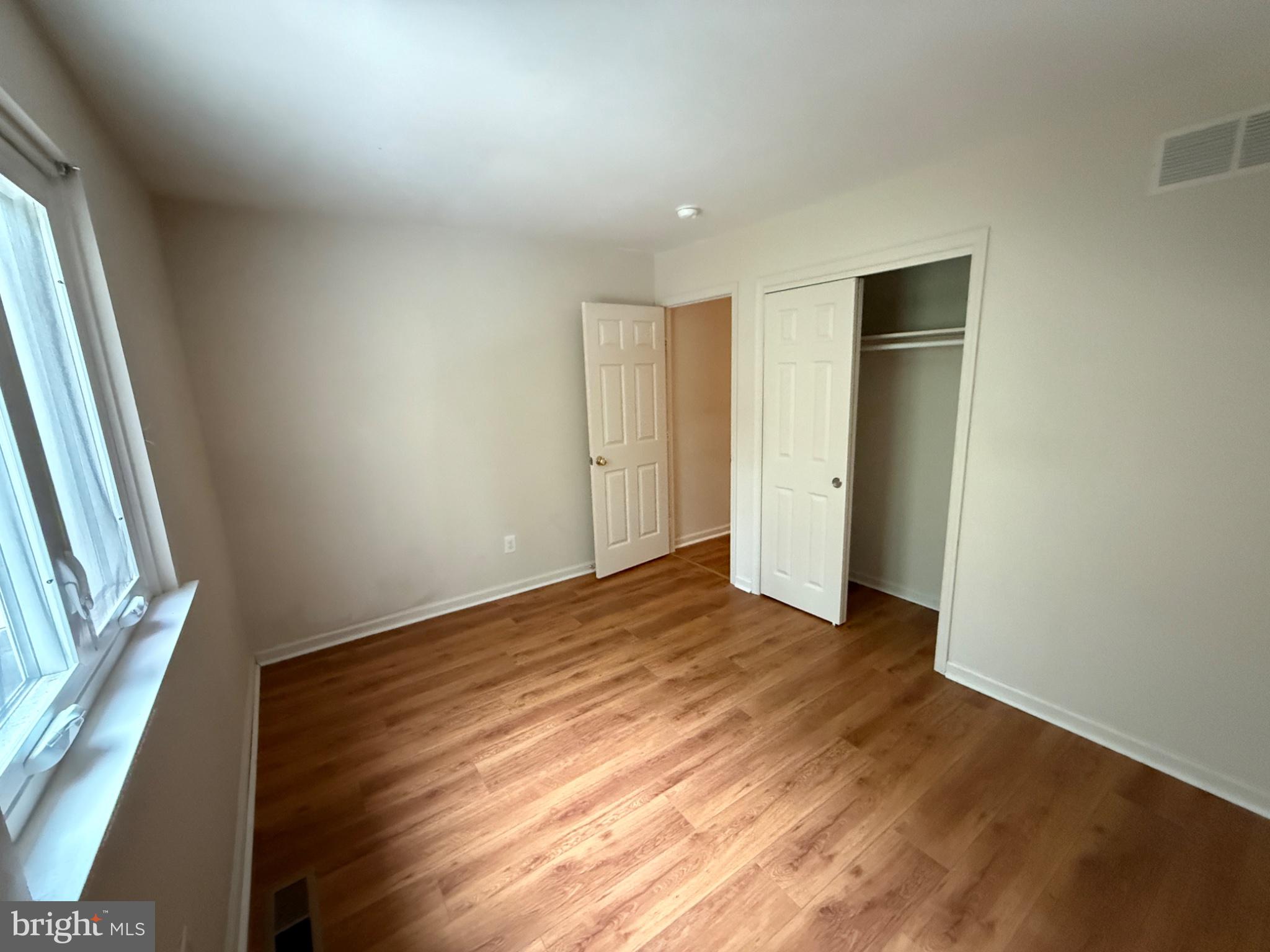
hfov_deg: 102.1
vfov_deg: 85.7
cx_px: 635
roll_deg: +3.5
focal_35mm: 14
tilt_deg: -10.6
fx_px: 514
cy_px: 476
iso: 1250
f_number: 2.2
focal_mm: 2.22
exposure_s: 1/40
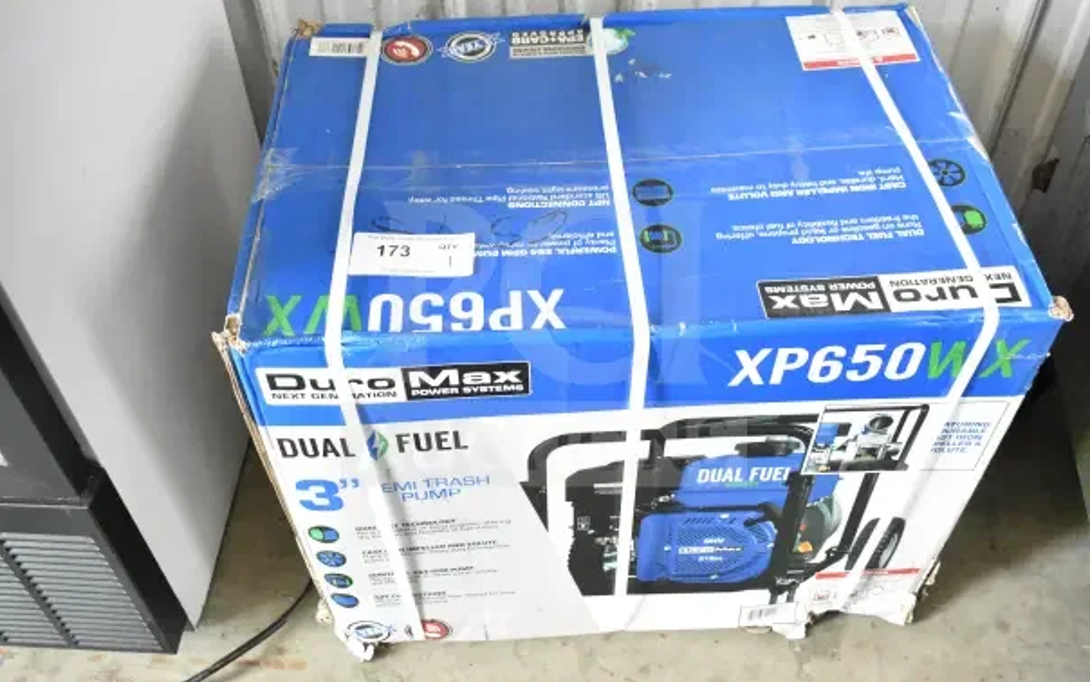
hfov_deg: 54.6
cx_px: 543
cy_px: 344
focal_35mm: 36
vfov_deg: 35.8
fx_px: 1055
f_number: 5
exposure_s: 1/100
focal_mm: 23
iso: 6400
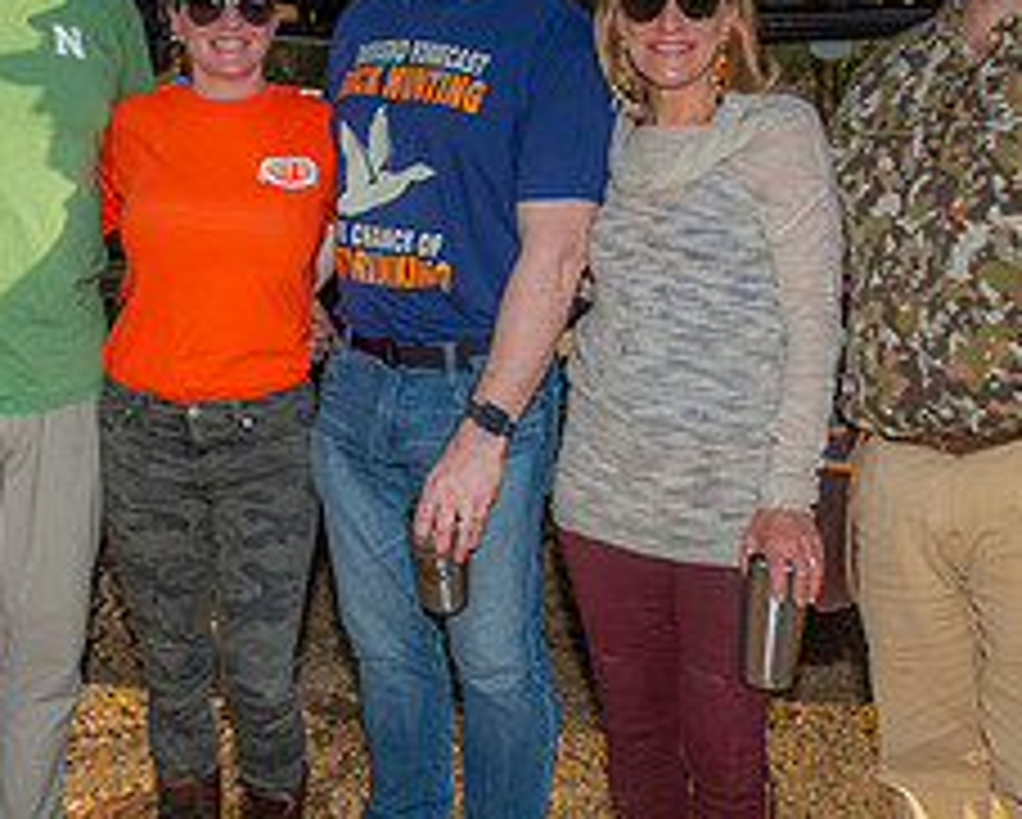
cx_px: 329
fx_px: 2028
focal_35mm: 67
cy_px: 351
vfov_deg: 22.8
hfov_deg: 28.1
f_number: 5.6
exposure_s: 1/160
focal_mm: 28
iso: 50
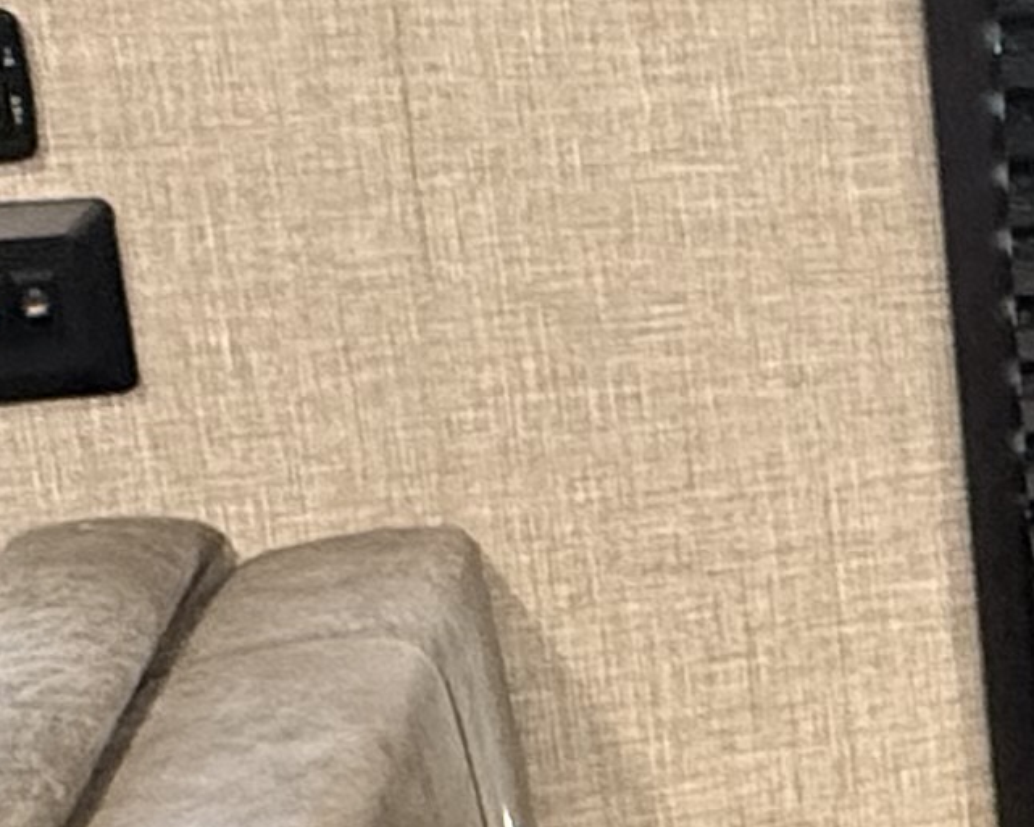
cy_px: 358
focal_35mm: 86
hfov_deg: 16.7
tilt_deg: -11.9
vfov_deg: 17.9
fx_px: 2632
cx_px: 2076
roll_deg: +0.4
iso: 800
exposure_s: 1/60
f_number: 2.2
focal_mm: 2.22
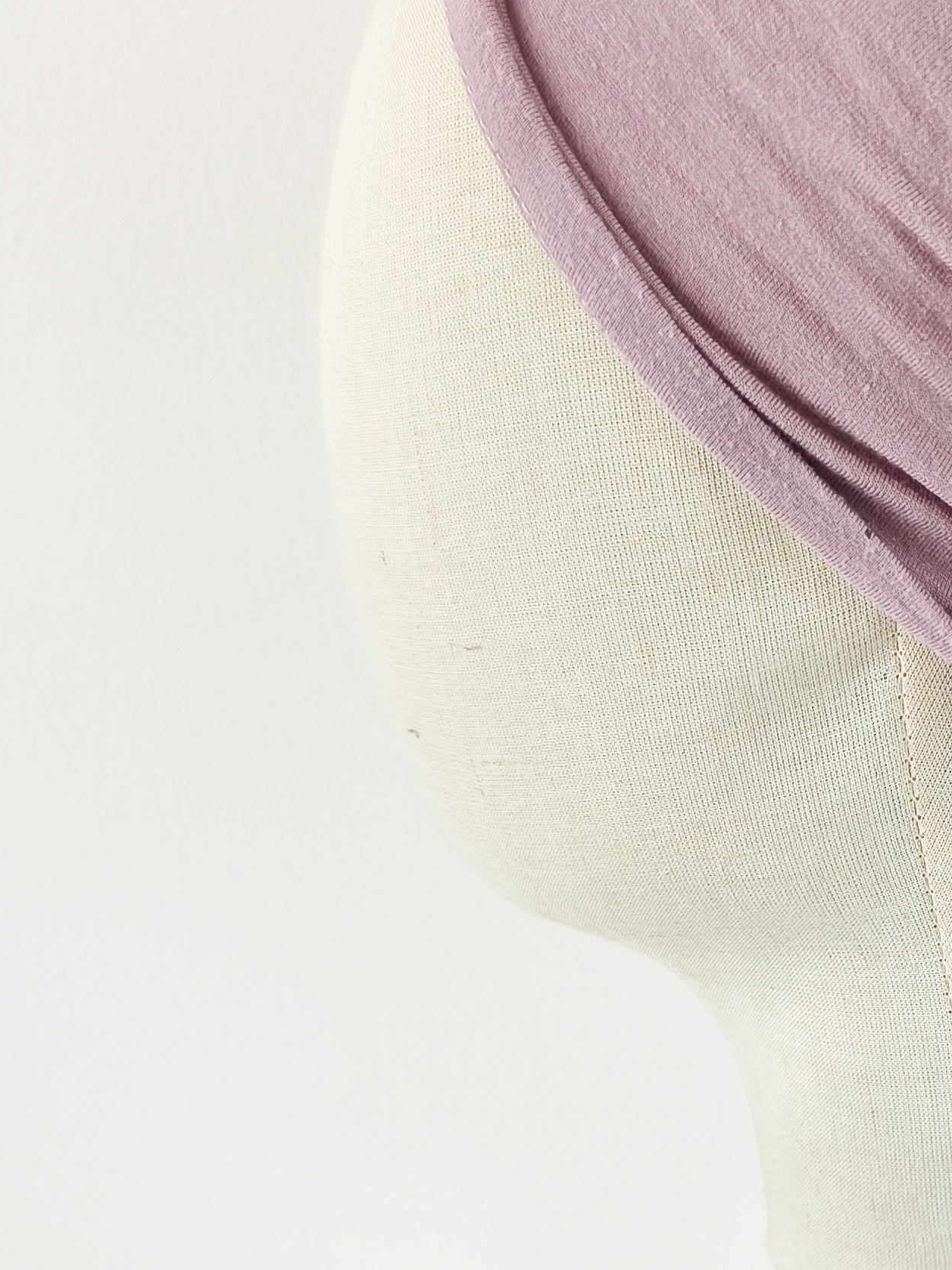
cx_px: 967
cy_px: 859
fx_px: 2053
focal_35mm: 56
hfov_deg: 24.8
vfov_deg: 34.0
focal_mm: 6.14
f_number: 1.65
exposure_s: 1/60
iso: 100
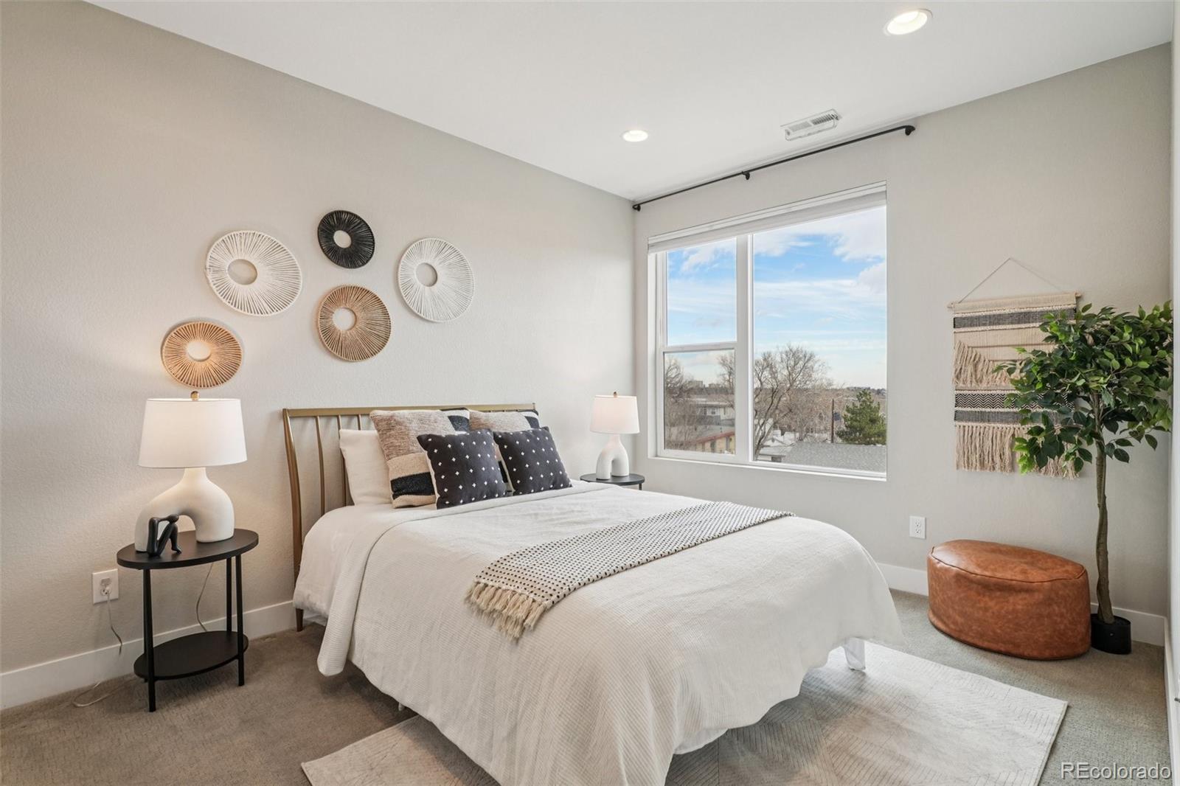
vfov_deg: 72.0
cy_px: 393
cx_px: 590
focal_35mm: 16
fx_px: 541
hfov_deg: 95.0
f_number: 8
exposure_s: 1/30
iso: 125
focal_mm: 11
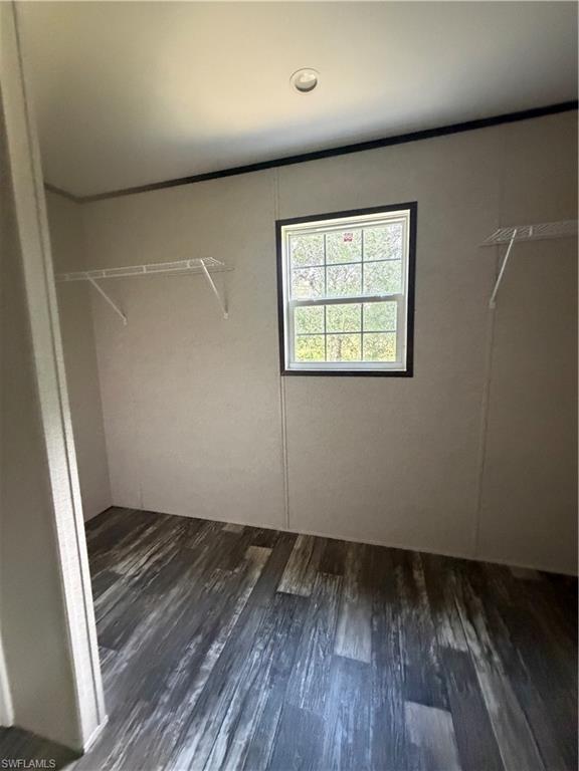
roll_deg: +1.8
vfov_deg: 102.1
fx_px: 312
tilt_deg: -6.5
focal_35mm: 14
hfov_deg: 85.7
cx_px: 290
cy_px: 386
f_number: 2.2
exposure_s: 1/60
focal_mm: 2.22
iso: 800
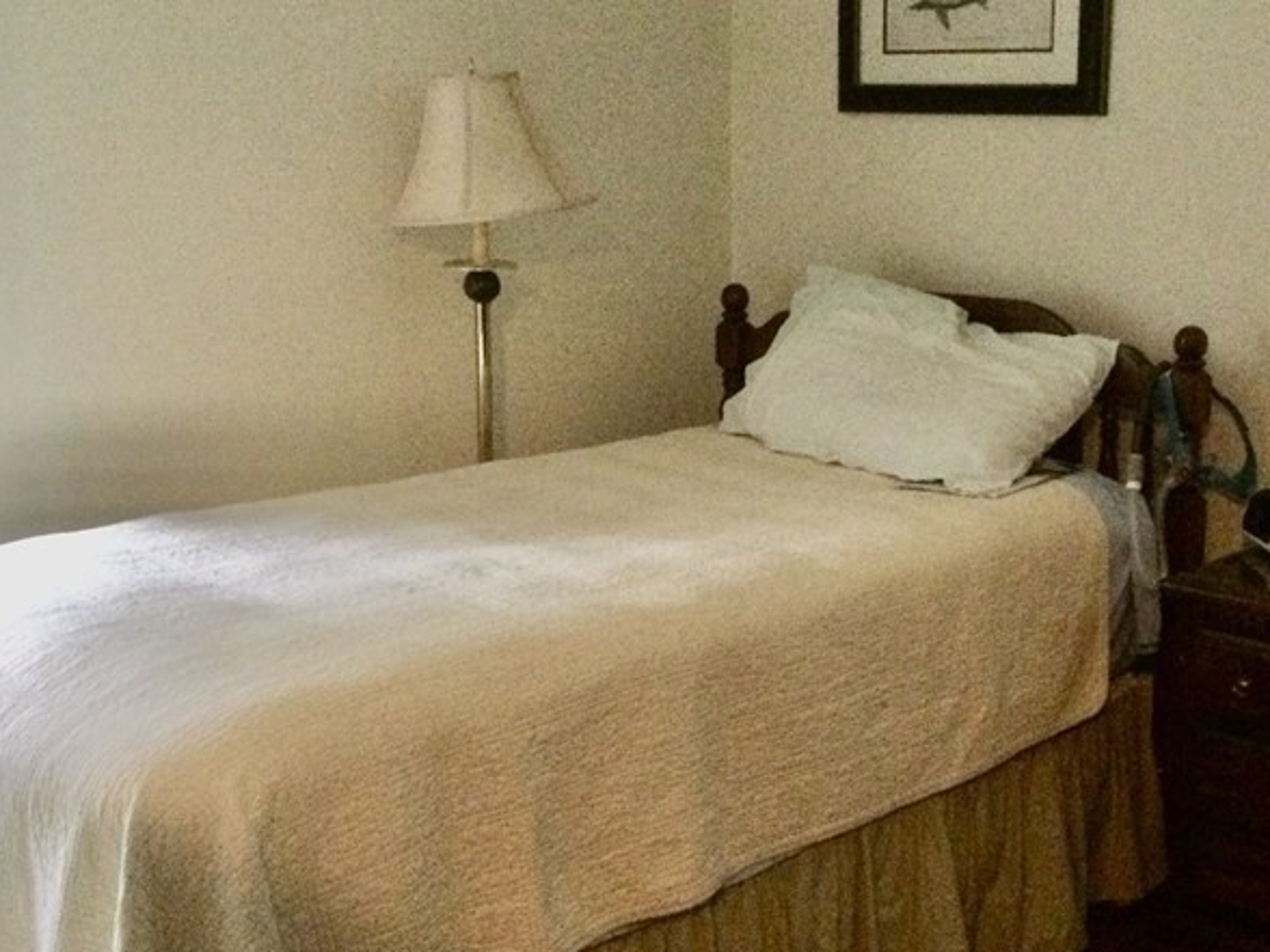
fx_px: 1981
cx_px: 791
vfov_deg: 27.0
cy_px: 518
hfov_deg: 35.4
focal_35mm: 54
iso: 250
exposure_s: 1/15
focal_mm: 3.3
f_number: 2.4
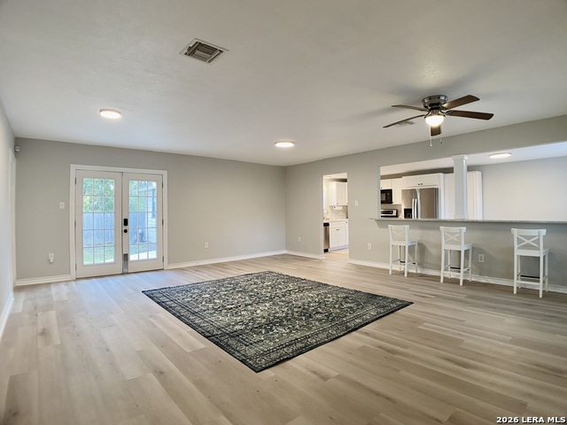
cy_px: 212
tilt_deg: +0.3
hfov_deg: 67.3
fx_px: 426
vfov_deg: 53.1
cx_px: 284
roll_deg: +0.9
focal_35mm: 26
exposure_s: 1/60
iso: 125
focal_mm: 4.25
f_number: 1.8
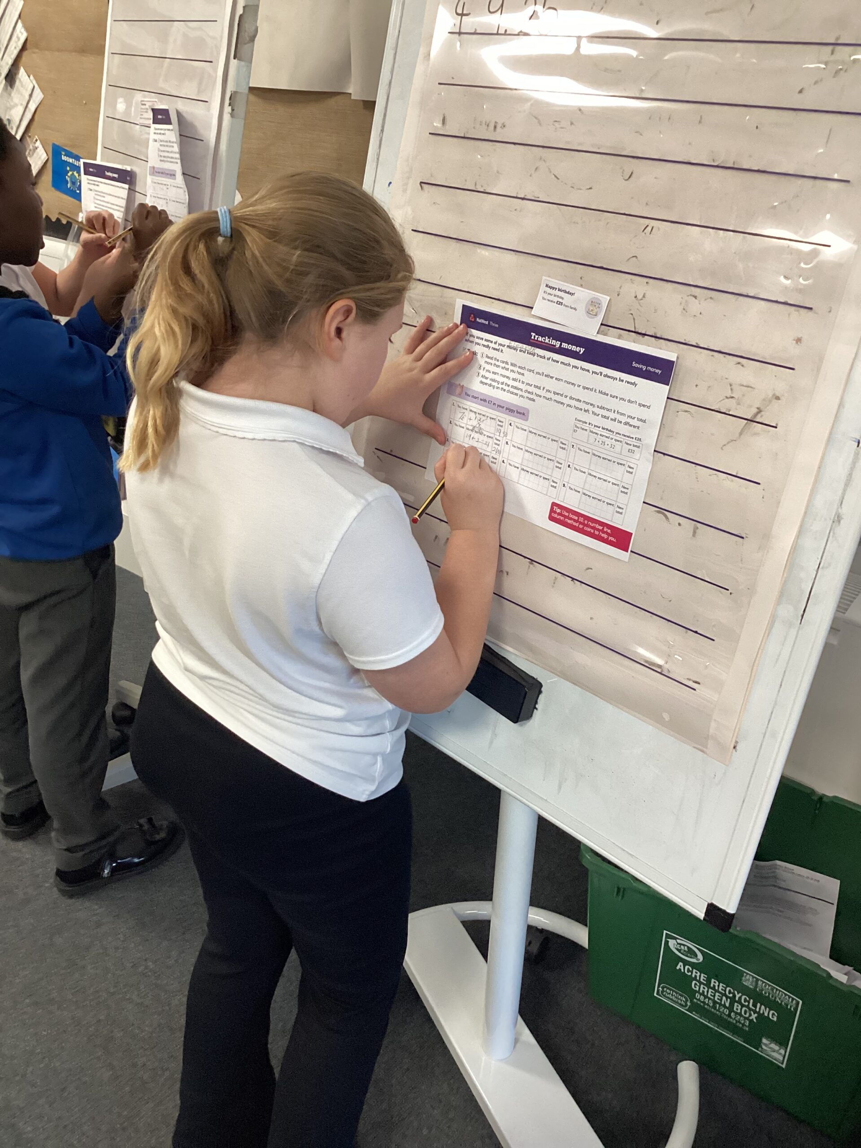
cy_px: 574
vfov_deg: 58.4
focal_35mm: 31
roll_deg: -1.0
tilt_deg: -28.5
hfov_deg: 45.4
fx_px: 1028
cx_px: 430
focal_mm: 3.3
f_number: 2.4
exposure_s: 1/60
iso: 200
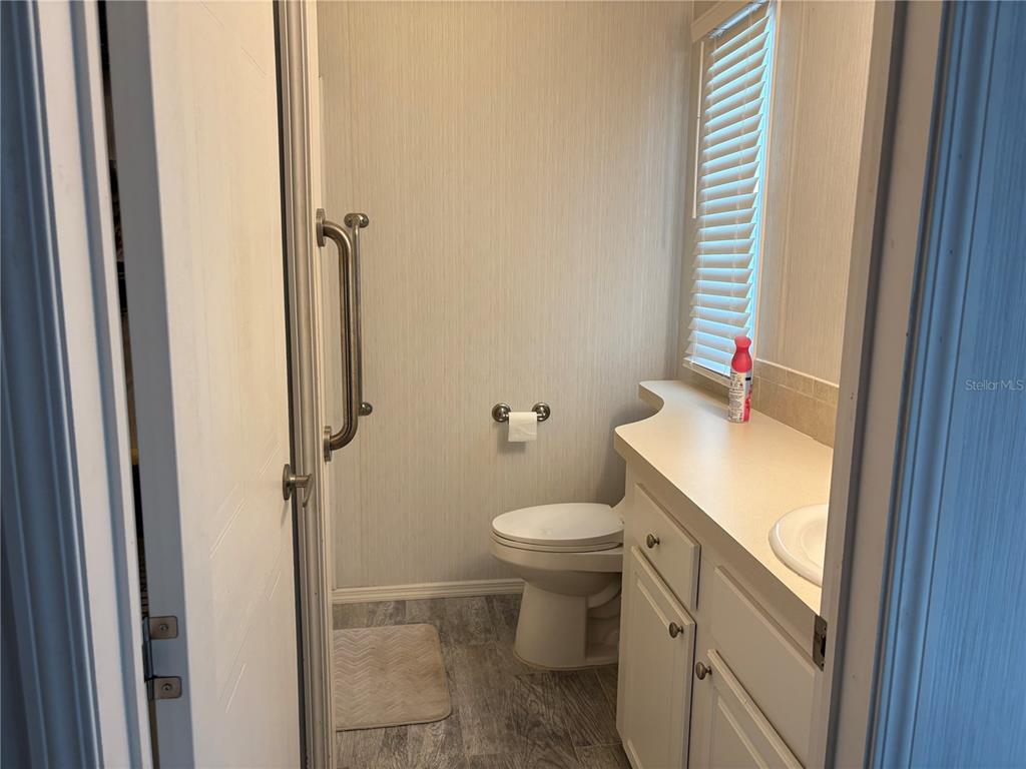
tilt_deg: -9.4
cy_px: 384
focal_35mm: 26
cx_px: 513
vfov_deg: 53.1
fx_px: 771
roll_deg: -0.2
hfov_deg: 67.3
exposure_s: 1/120
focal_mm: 5.96
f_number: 1.6
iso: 125
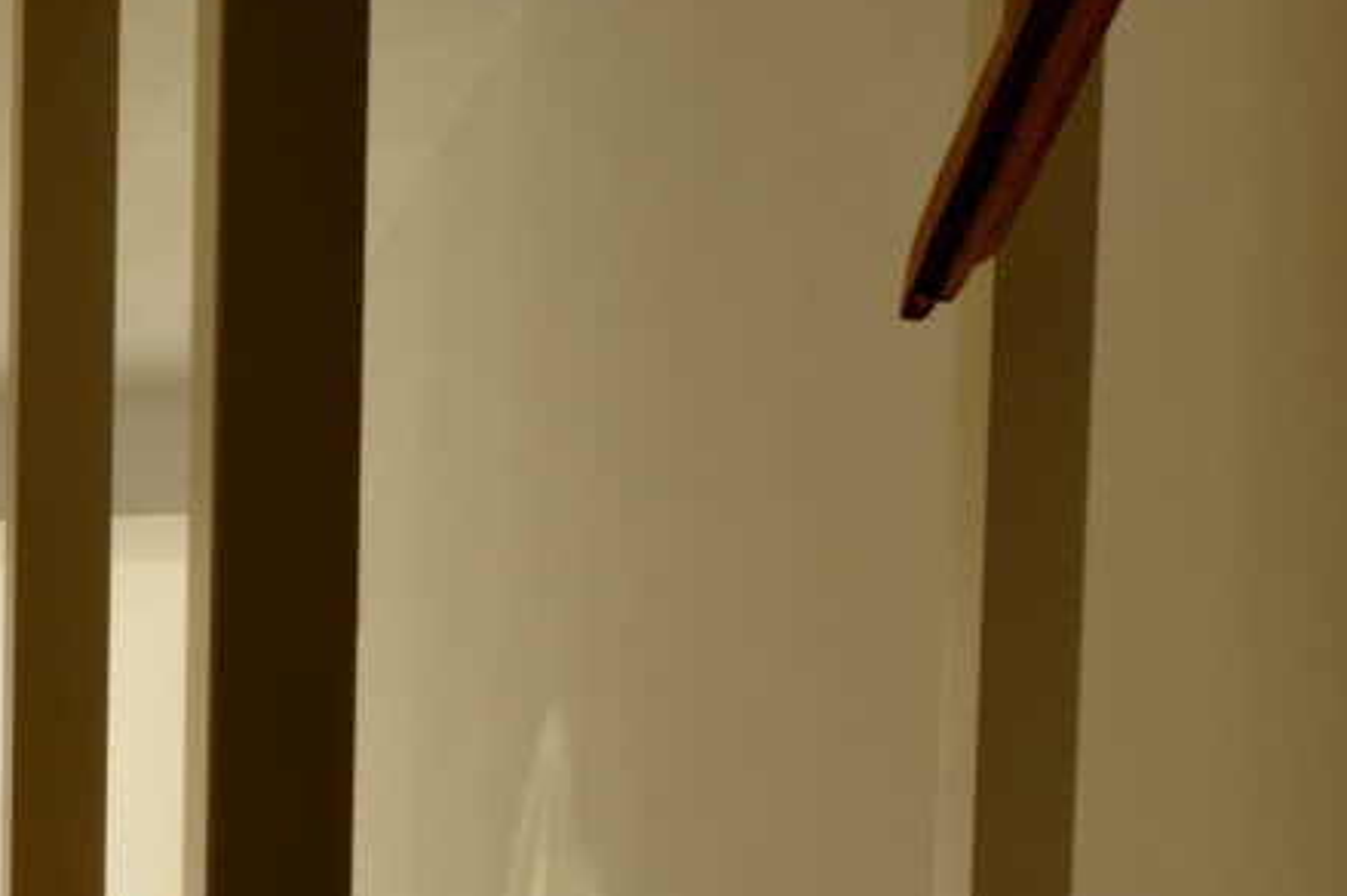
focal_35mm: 84
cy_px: 1553
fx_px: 3141
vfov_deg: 14.5
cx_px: -657
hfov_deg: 20.7
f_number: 16
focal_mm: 24
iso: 320
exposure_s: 1/15
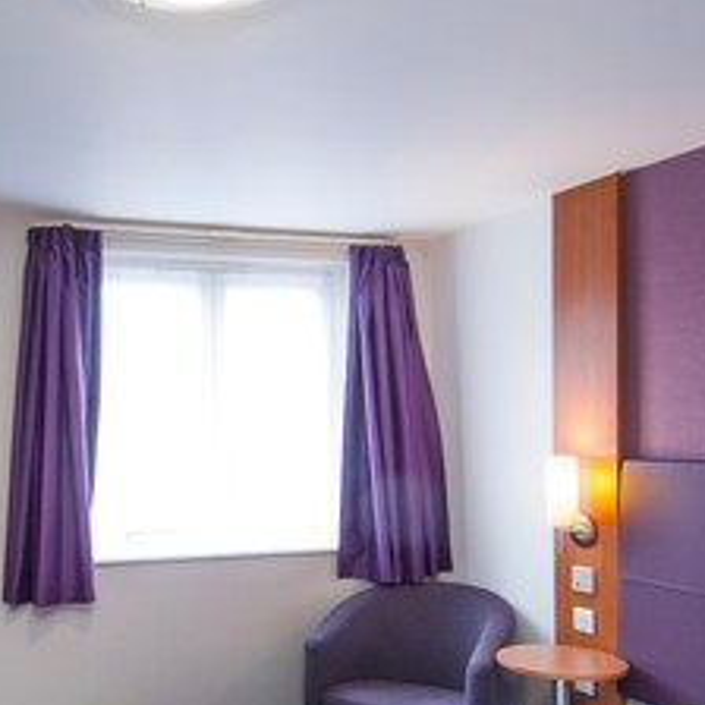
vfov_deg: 46.0
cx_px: 176
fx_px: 806
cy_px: 507
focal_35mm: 35
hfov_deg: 45.6
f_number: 6.3
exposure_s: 1/6
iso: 200
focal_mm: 12
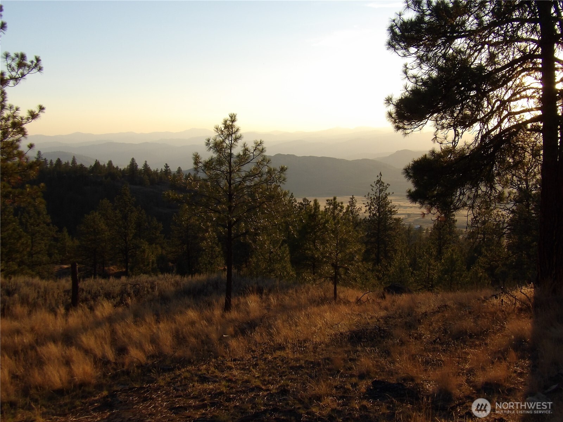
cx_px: 282
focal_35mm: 39
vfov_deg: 36.8
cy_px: 211
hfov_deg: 47.9
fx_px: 634
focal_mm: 7
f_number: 3.7
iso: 100
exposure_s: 1/527
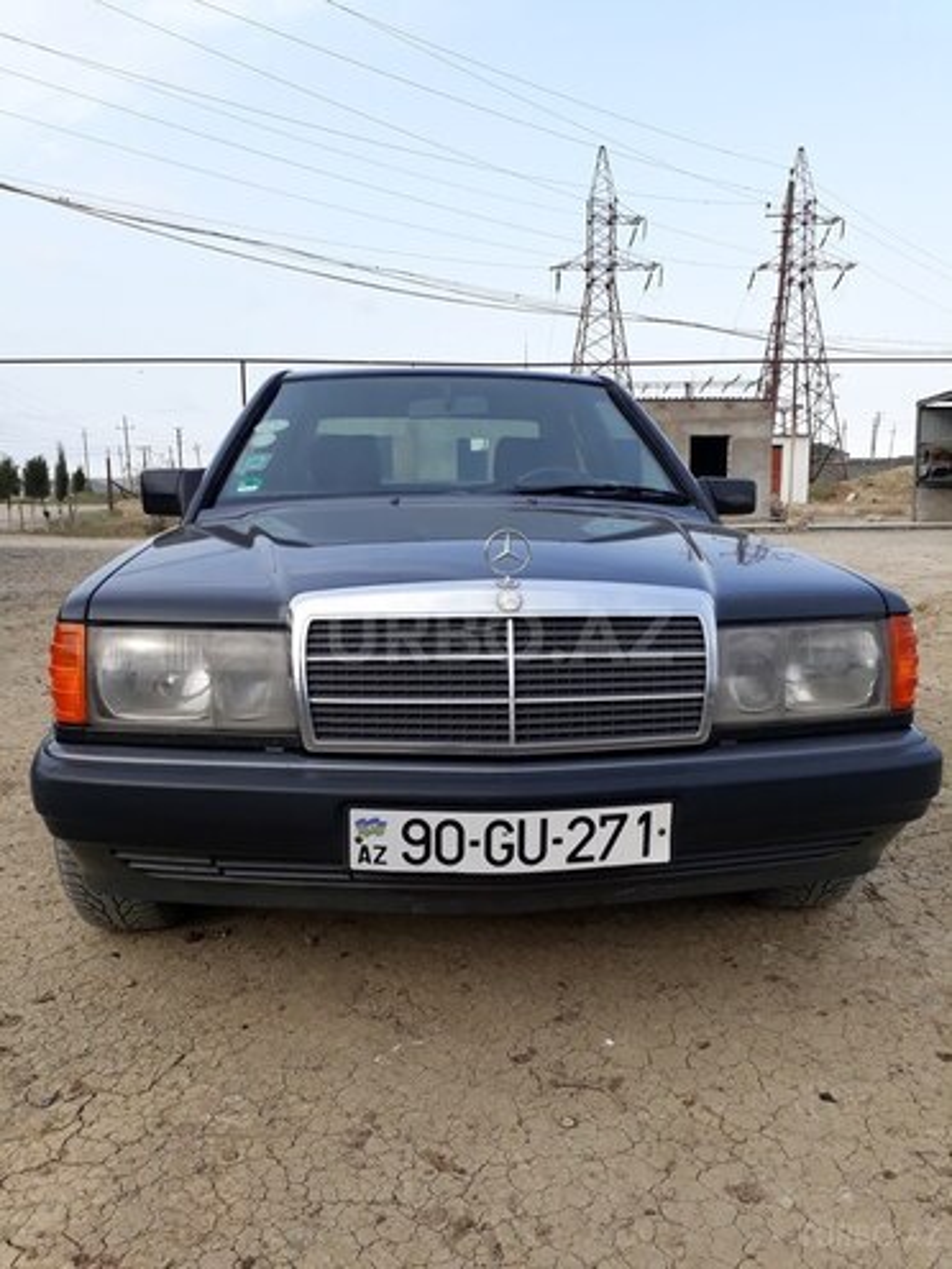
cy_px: 634
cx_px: 476
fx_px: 990
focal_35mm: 27
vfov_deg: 65.3
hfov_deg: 51.4
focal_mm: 3.6
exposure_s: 1/439
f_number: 1.9
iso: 40
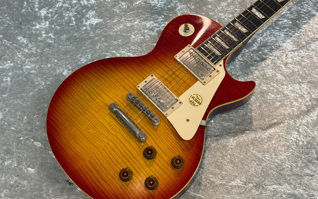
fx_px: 442
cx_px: 159
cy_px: 106
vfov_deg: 25.3
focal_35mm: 51
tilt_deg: -65.9
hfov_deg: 39.6
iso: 125
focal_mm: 6.76
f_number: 1.78
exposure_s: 1/60
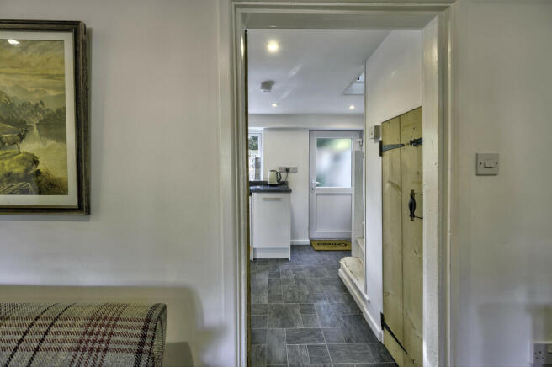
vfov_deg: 81.1
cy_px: 184
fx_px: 214
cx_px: 276
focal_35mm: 14
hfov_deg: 104.3
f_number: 7.1
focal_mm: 14
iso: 100
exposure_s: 1/4
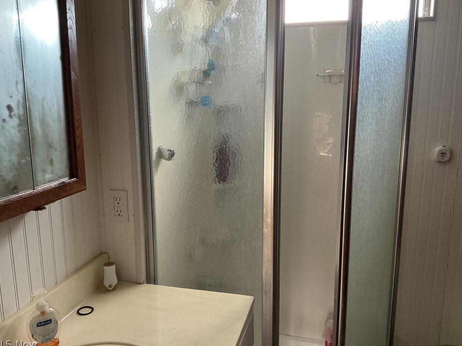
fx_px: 400
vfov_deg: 46.8
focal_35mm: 30
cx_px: 228
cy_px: 173
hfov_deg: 60.0
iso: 125
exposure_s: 1/60
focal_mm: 3
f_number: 1.8
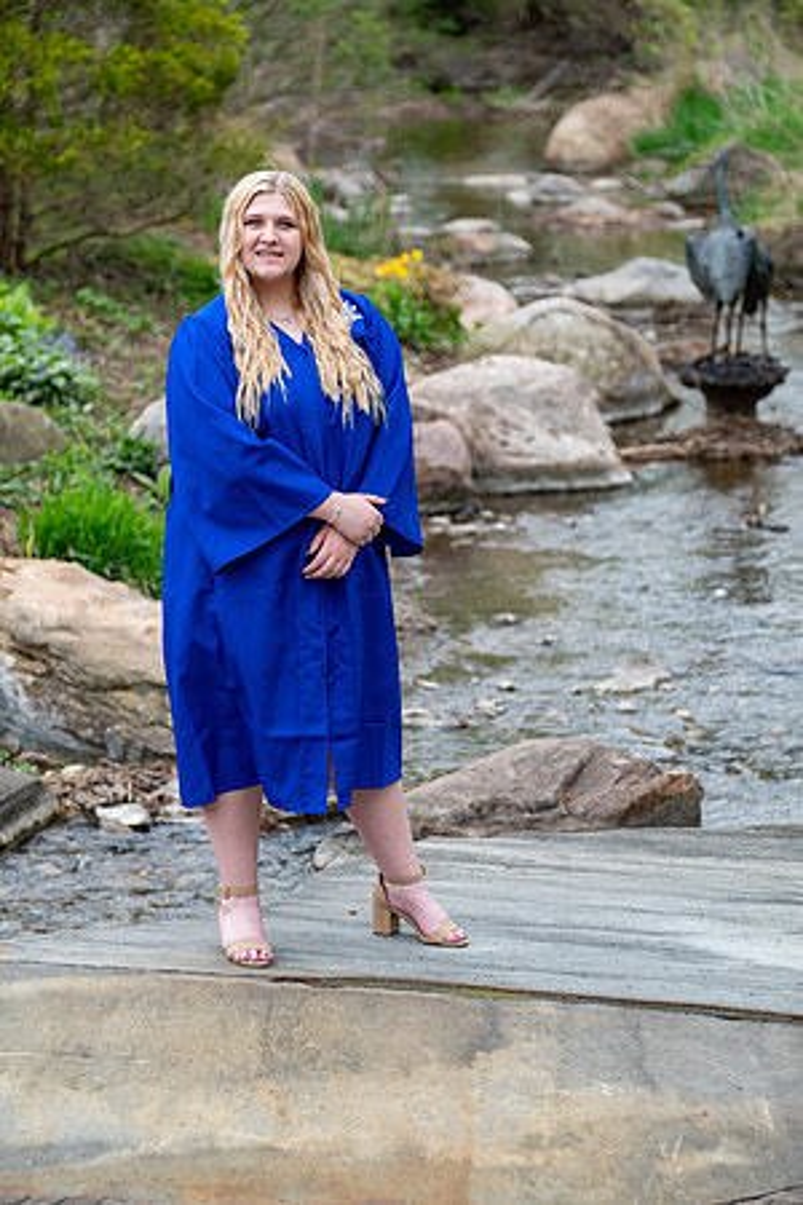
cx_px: 402
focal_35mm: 121
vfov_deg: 16.9
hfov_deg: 11.3
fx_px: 4048
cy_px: 602
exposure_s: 1/250
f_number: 2.8
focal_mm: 80.4
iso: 250
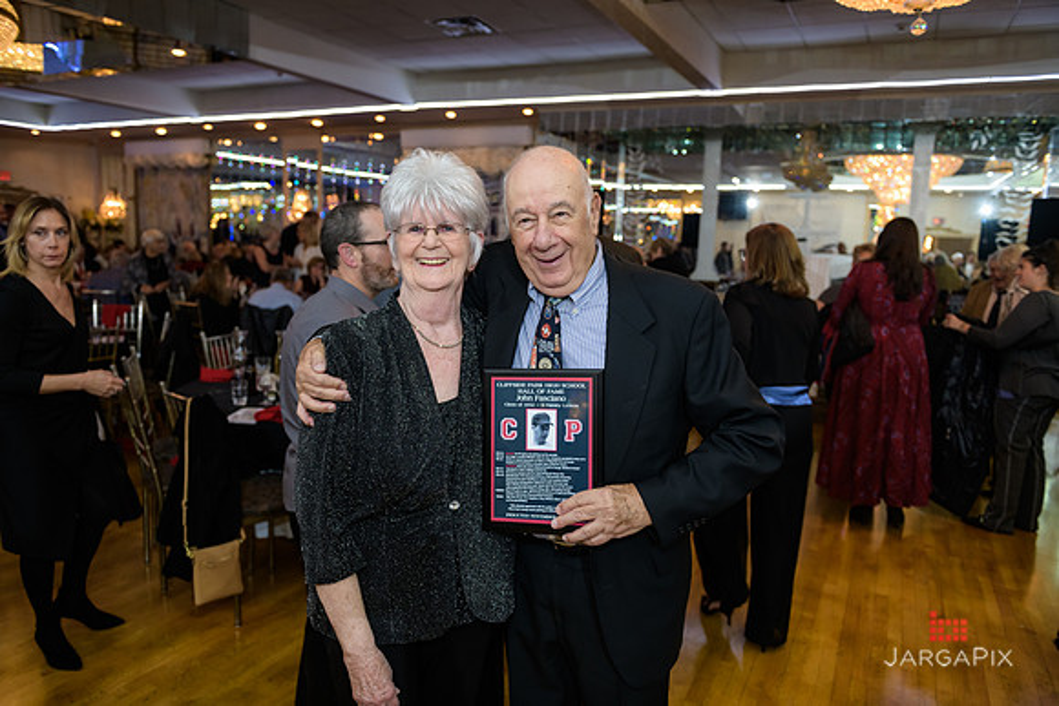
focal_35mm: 26
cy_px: 353
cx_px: 530
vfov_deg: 49.6
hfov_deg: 69.4
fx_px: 765
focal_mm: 26
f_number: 3.2
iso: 1000
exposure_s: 1/125
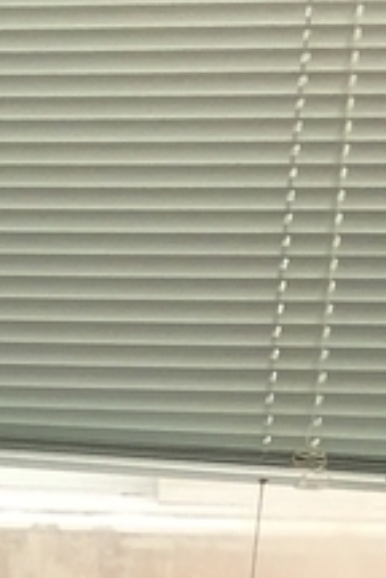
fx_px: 2605
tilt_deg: -10.7
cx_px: -1078
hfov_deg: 6.9
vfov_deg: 12.1
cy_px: 875
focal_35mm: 162
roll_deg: -0.5
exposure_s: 1/30
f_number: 1.8
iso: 25
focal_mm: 3.99
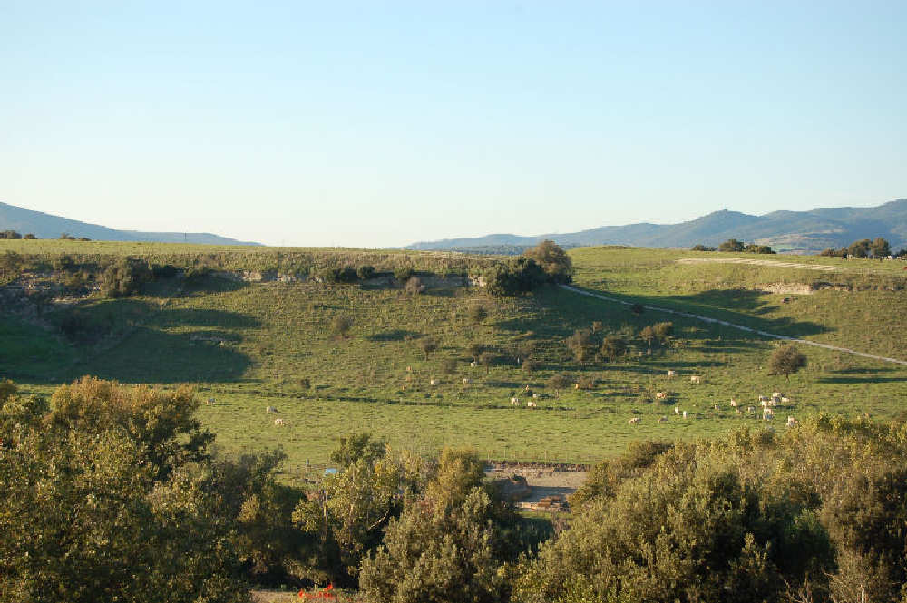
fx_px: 2077
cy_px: 302
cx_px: 454
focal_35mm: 82
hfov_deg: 24.6
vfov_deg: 16.5
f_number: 7.1
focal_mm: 55
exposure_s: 1/200
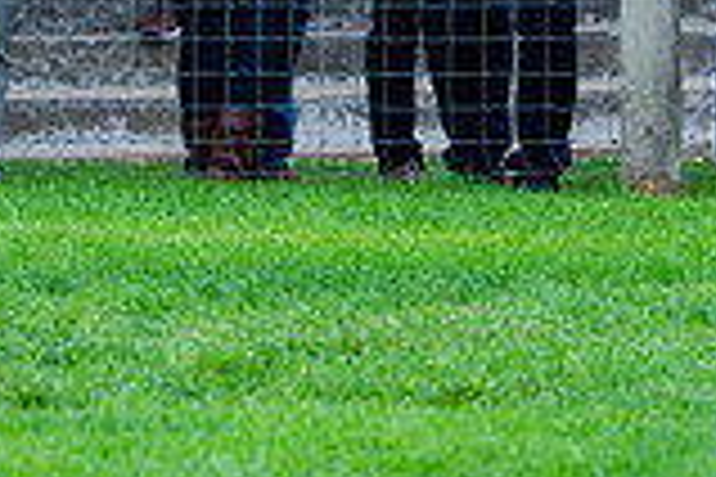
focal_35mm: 729
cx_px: 450
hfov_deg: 2.8
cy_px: -382
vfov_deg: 1.9
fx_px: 14498
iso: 800
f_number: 4
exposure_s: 1/1000
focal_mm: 200
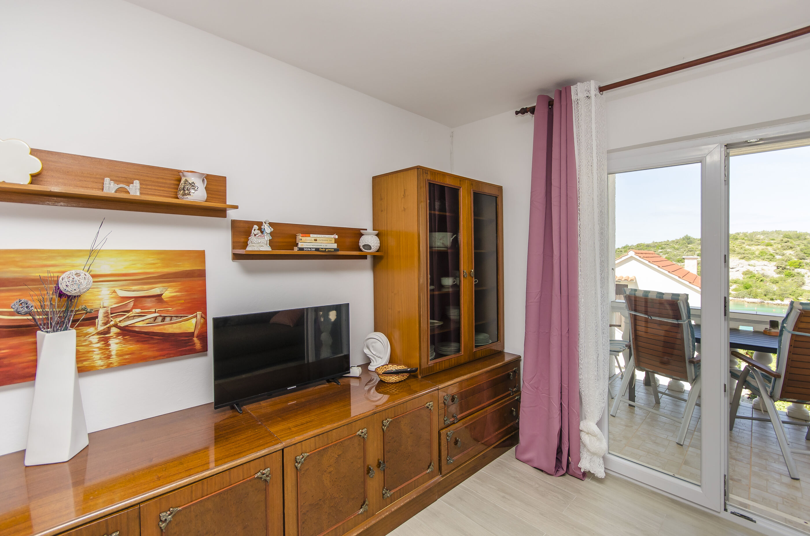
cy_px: 268
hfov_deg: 100.5
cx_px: 405
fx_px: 337
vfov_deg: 77.1
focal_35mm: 15
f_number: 7.1
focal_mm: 10
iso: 100
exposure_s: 1/100
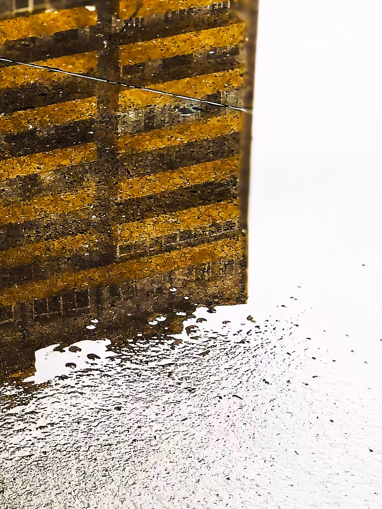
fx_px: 2281
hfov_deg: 9.5
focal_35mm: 155
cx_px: -10
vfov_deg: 12.7
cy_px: 278
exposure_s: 1/120
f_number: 2.8
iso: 32
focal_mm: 6.6
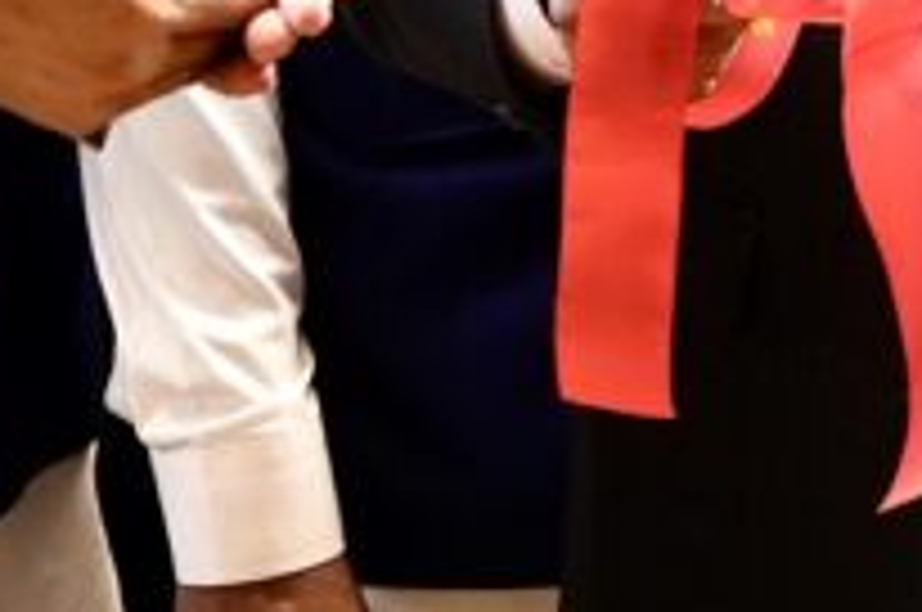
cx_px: 1160
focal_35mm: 120
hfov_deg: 16.3
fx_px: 3068
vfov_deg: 10.8
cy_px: -423
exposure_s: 1/80
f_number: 2.8
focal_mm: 24
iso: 320
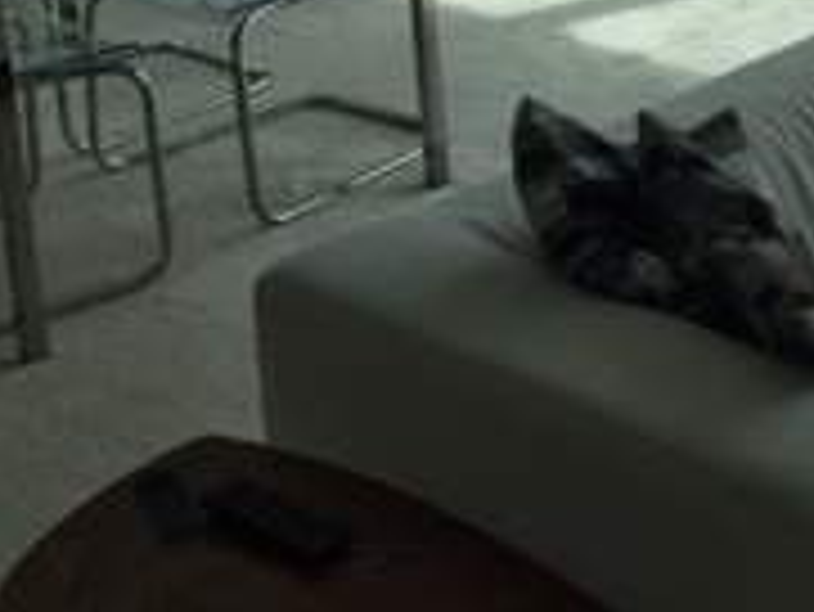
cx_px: 1070
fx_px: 1812
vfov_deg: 17.9
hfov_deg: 22.5
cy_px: -194
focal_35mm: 77
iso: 32
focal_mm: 4.15
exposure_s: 1/842
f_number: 2.2
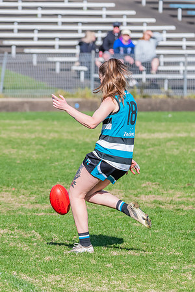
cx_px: 74
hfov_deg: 2.1
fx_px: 5212
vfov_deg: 3.2
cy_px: 135
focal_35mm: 642
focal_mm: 300
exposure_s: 1/1600
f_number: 9
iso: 800
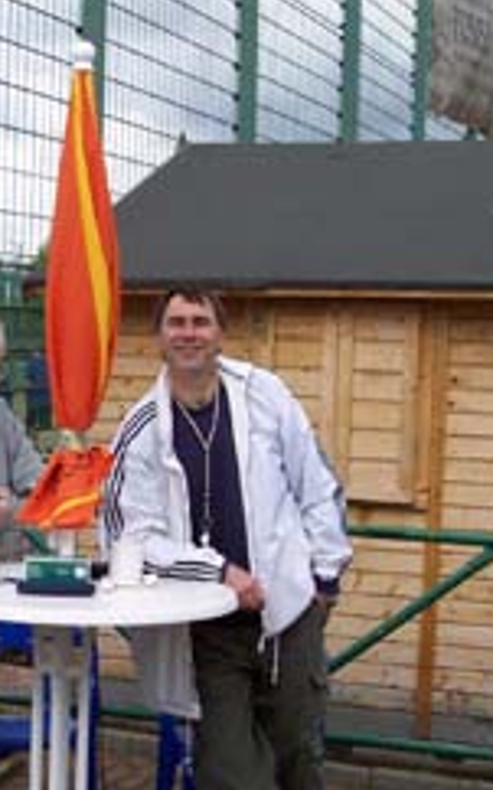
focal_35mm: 75
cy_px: 535
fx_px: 1614
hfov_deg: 17.2
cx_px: 69
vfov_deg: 27.3
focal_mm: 8
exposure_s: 1/350
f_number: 4.8
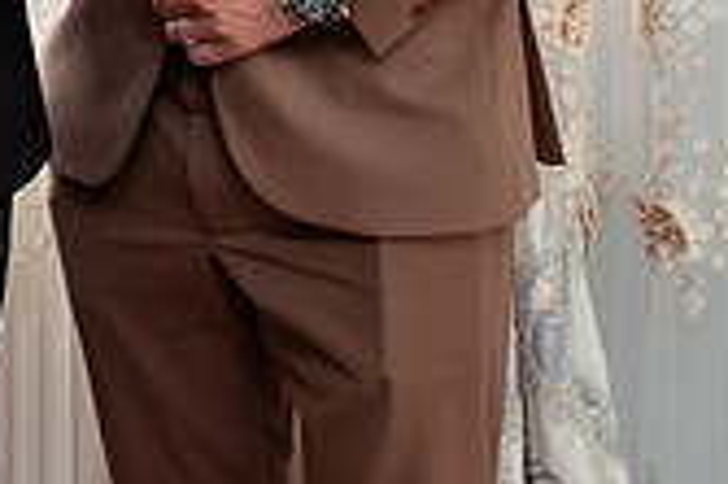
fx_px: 2606
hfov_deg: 14.9
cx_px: -310
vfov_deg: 10.1
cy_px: -326
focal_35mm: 129
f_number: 2.8
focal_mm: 35
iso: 500
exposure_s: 1/250
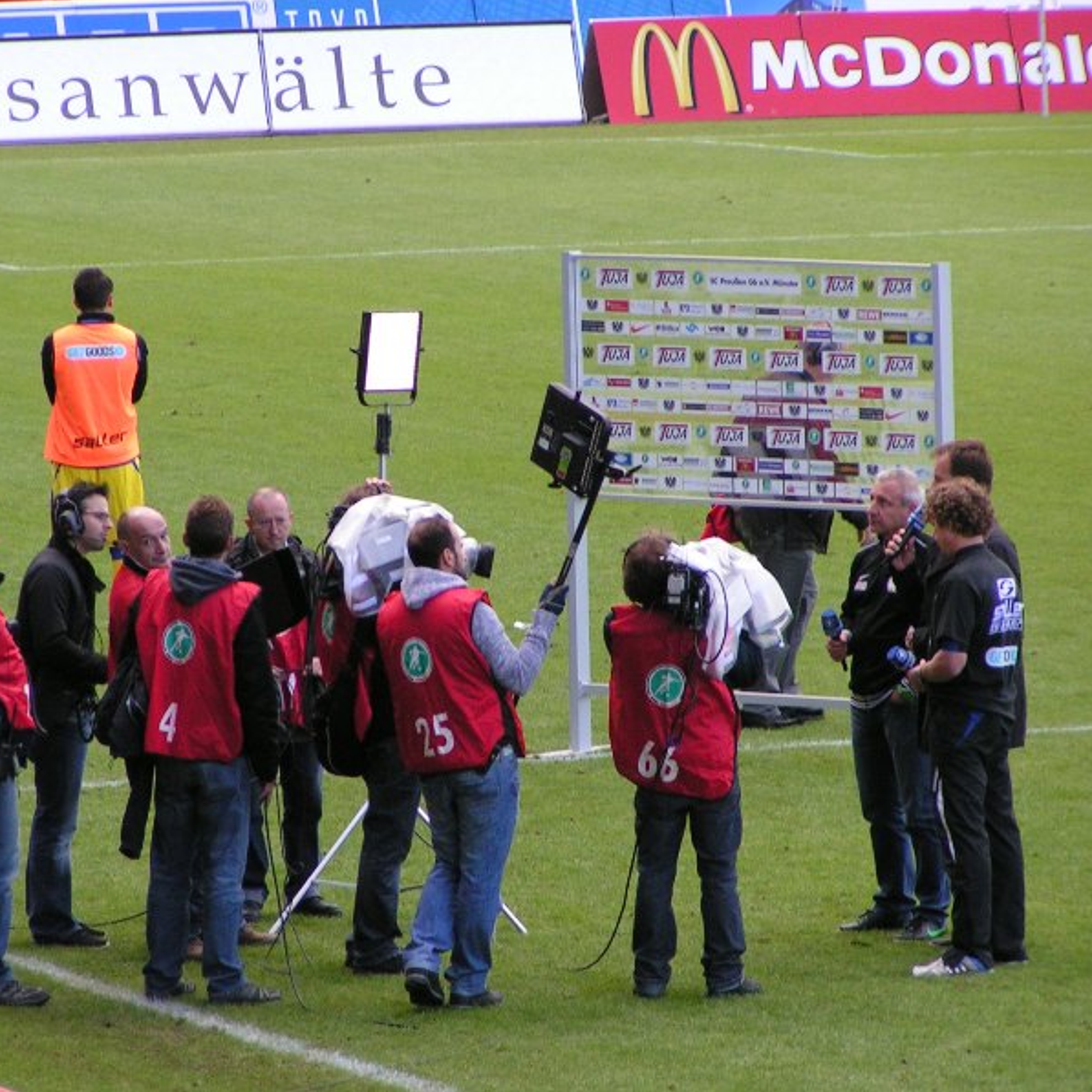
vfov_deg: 5.0
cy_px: 545
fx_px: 12563
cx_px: 423
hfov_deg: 5.0
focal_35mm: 352
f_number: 3.5
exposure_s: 1/320
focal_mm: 45.4
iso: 125
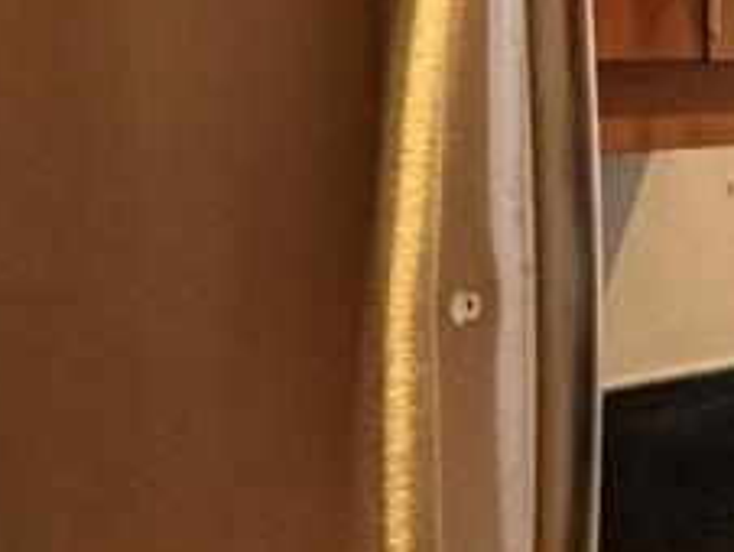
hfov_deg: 19.4
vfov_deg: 14.7
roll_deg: -0.9
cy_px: 565
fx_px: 2101
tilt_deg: -14.6
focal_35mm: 99
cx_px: 676
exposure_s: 1/60
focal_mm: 2.22
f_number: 2.2
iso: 500
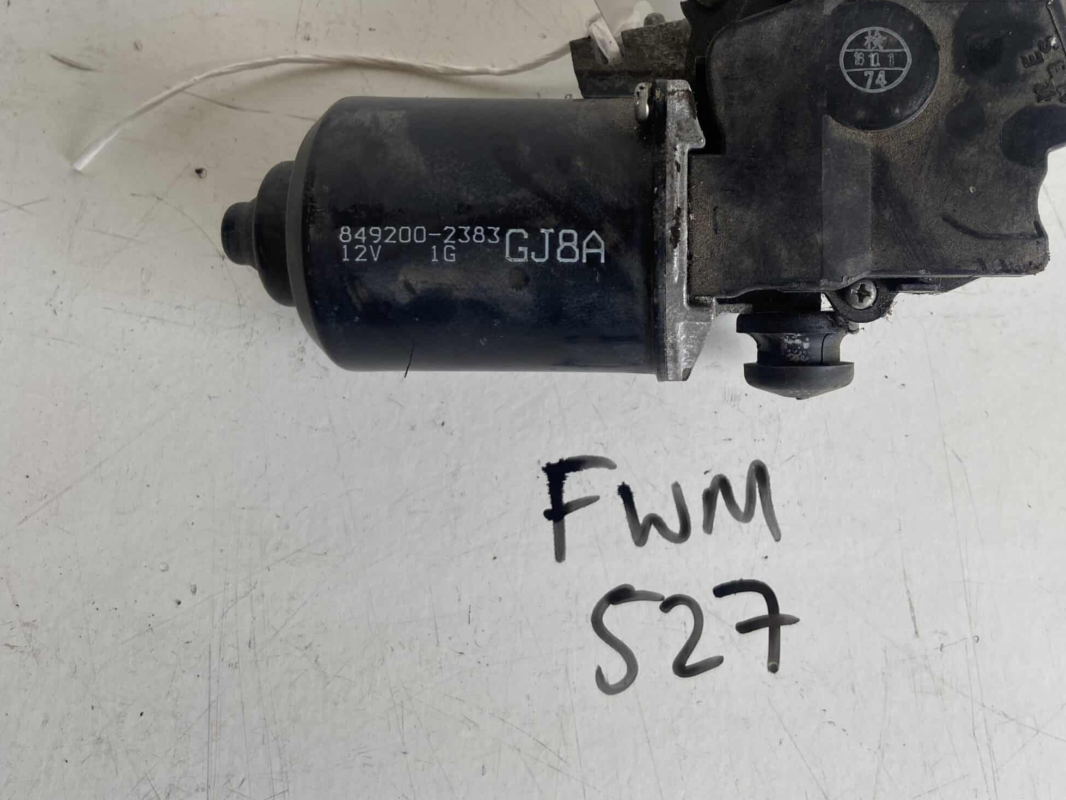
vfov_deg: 41.4
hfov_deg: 53.2
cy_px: 293
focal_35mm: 34
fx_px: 1047
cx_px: 681
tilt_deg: -72.0
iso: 32
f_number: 1.8
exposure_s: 1/381
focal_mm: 4.25
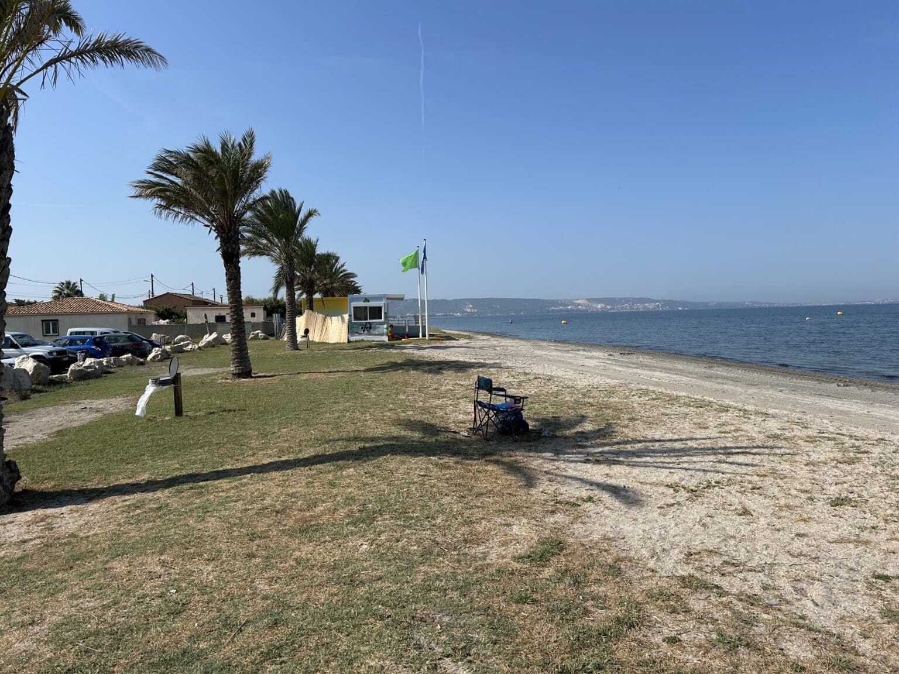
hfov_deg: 67.3
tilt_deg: -1.5
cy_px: 337
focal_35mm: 26
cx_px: 450
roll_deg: +2.0
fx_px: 675
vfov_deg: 53.1
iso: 50
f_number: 1.5
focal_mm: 5.7
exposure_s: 1/5882
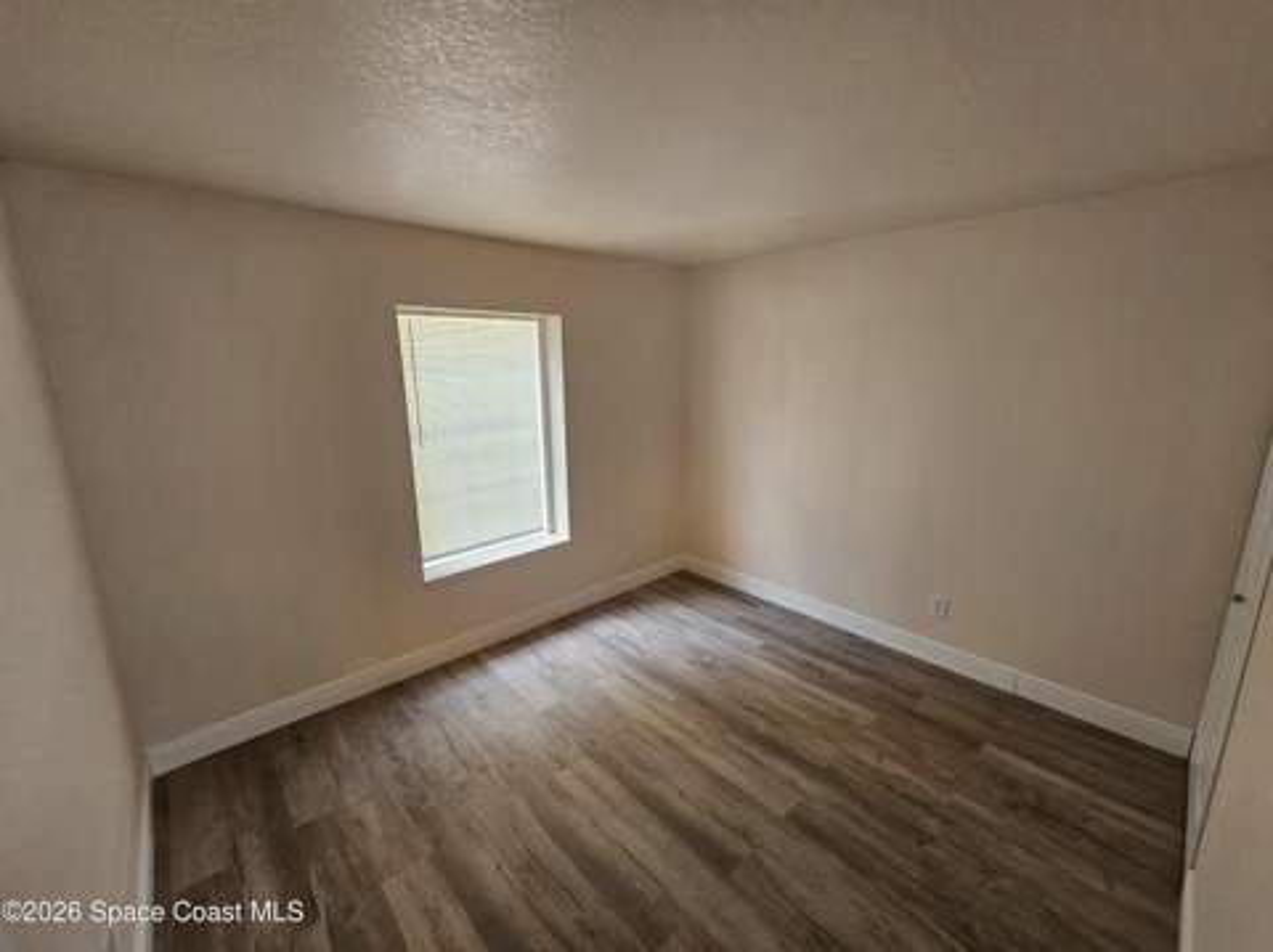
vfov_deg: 89.8
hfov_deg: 106.2
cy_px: 476
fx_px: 478
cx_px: 636
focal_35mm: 13
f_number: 2.2
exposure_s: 1/60
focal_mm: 2.2
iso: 125
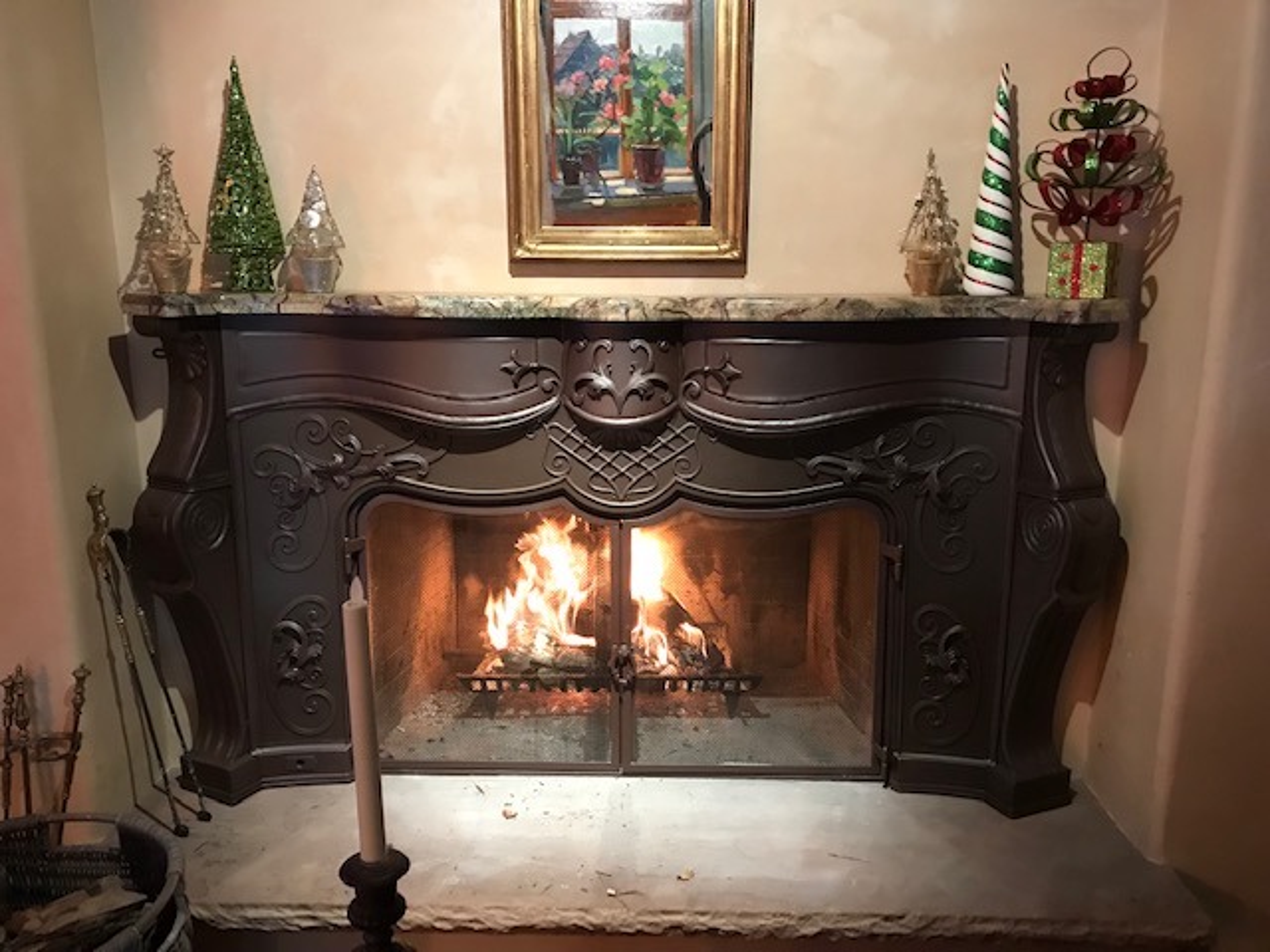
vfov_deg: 49.7
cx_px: 635
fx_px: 1027
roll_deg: +0.2
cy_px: 476
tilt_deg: -10.9
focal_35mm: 28
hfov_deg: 63.4
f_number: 1.8
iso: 100
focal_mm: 3.99
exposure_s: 1/9
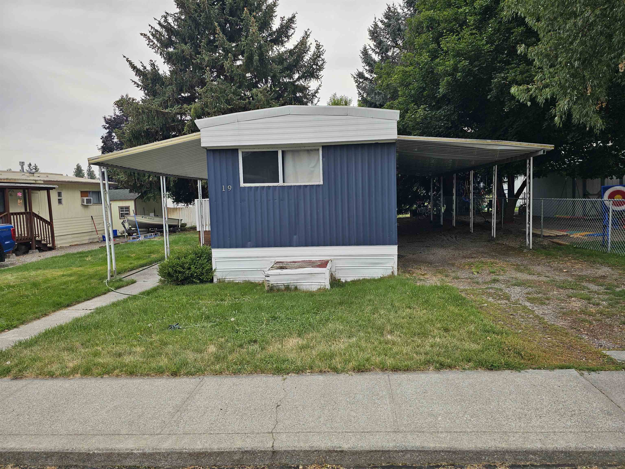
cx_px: 312
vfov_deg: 58.9
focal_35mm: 23
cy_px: 234
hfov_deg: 73.9
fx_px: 415
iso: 10
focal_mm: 6.3
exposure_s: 1/222
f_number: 1.7
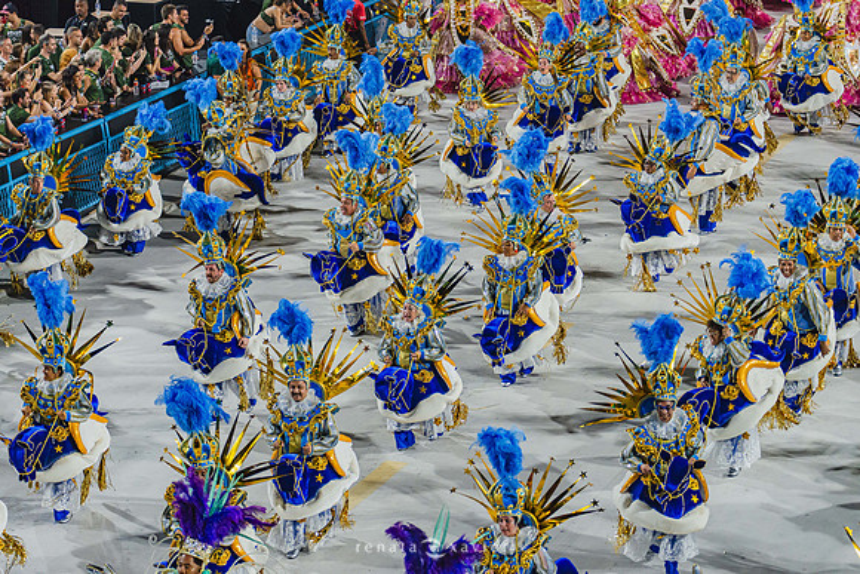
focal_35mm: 120
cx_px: 430
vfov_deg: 11.4
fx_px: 2867
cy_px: 287
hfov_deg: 17.1
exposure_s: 1/320
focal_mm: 120
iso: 1600
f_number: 5
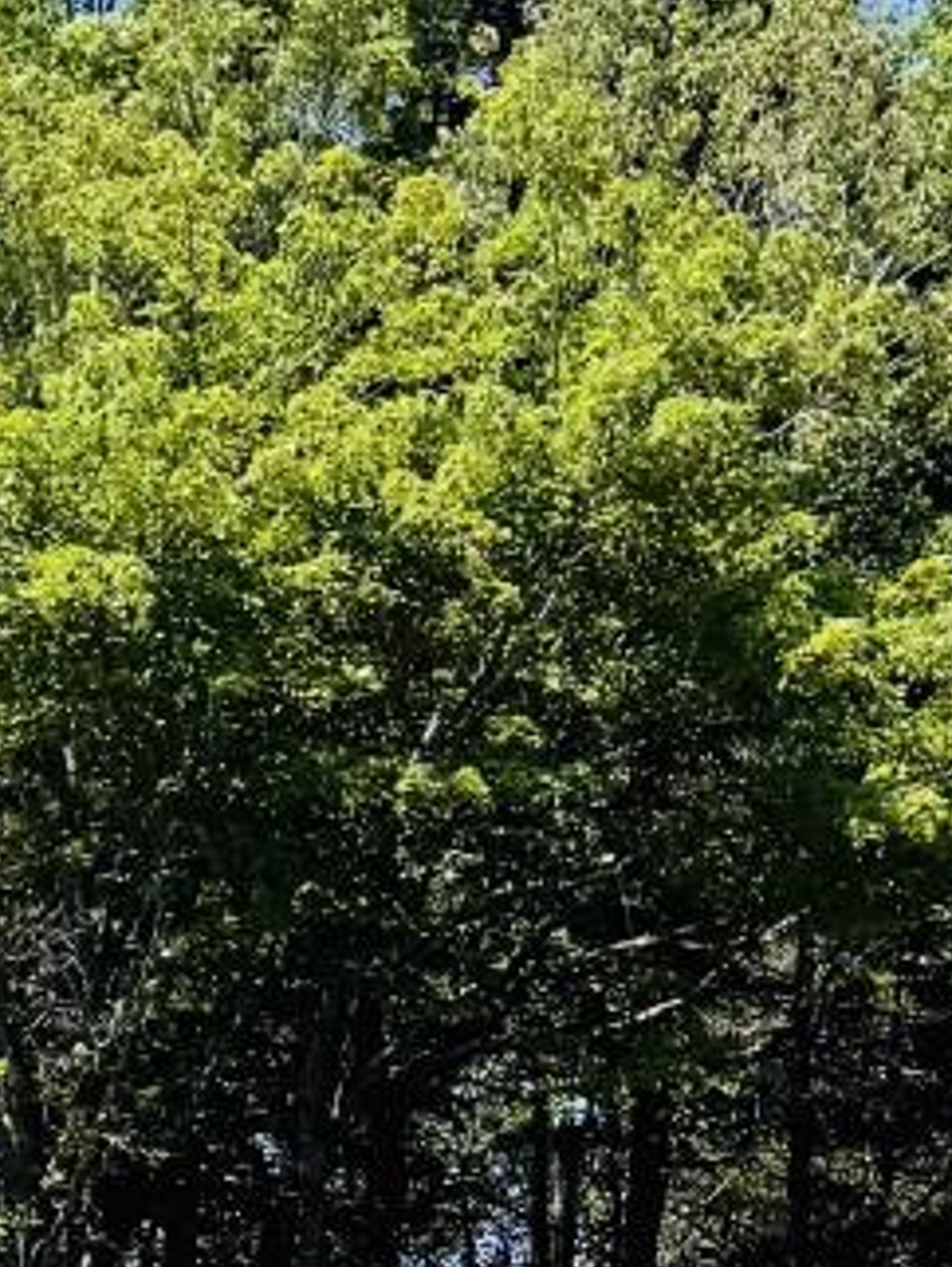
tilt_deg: -0.4
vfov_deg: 12.5
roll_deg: +0.1
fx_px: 5456
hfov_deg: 10.0
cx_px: 378
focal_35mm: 149
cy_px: 1975
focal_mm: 6.76
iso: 80
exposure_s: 1/4950
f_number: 1.78
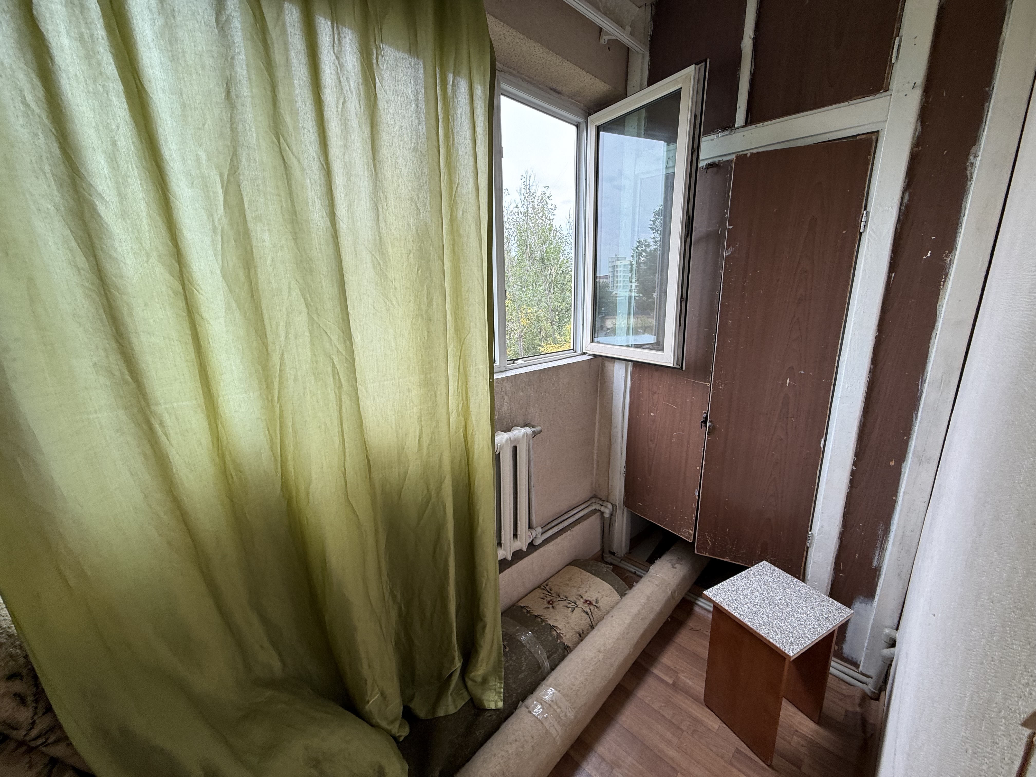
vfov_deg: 85.7
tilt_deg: -11.0
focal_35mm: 14
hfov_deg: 102.1
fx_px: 419
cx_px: 518
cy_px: 388
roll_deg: +0.8
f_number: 2.2
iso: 50
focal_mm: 2.22
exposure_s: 1/99
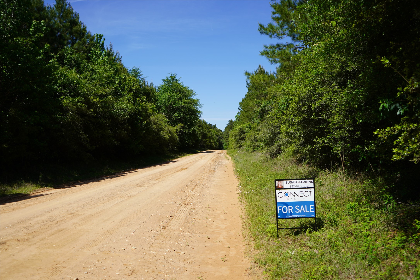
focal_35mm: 33
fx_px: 385
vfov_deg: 40.0
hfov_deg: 57.2
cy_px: 140
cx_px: 210
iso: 100
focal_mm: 33
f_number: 5
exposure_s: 1/640
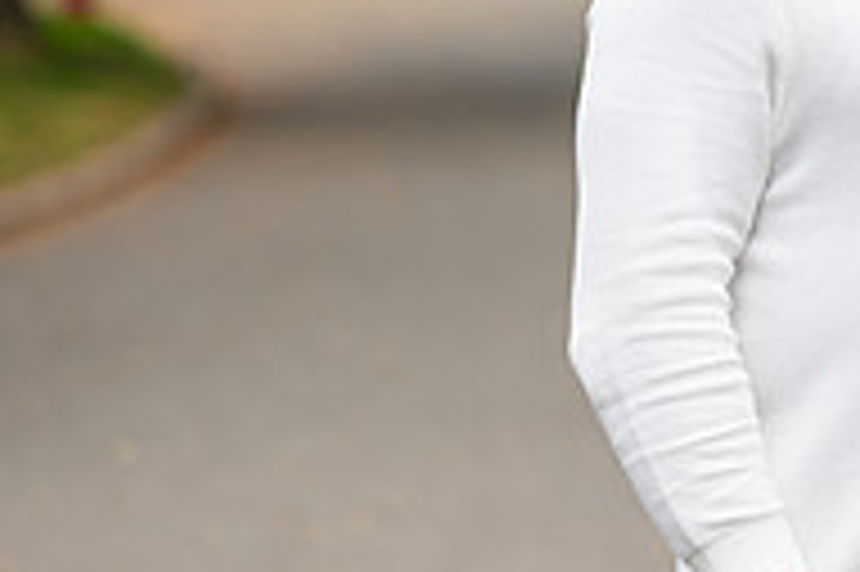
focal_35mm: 436
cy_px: 86
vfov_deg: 3.1
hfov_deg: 4.7
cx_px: 1121
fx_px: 10406
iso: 200
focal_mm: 135
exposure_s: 1/2000
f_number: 3.2
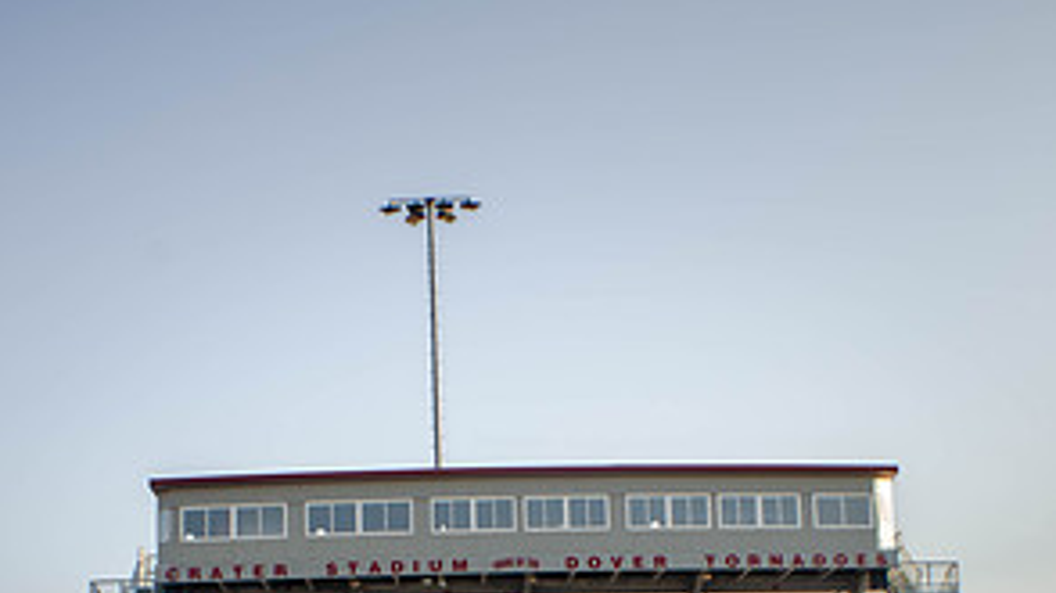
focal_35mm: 84
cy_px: 805
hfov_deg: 25.3
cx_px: 524
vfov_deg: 13.7
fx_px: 2351
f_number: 7.1
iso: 200
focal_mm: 35
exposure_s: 1/200
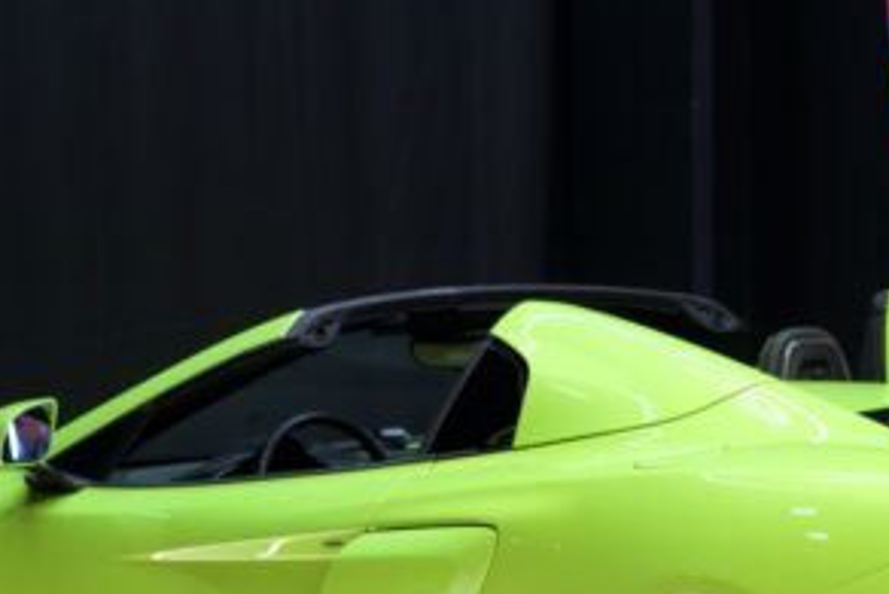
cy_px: 503
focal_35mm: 184
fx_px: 4546
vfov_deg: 7.5
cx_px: 731
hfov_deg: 11.1
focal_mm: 70
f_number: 2.8
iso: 1000
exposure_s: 1/100
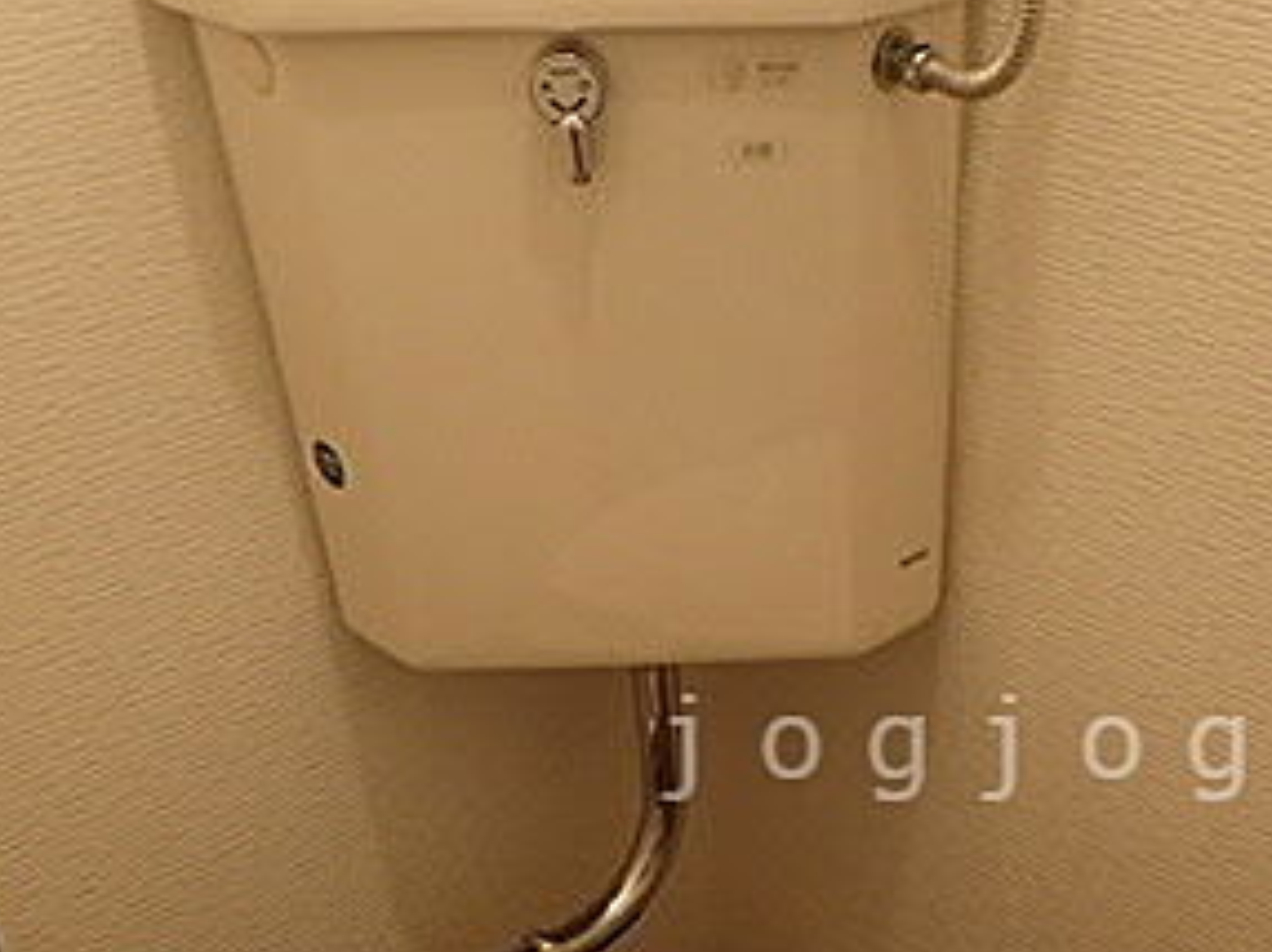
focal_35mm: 56
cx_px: 965
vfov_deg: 25.7
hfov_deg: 33.6
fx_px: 2056
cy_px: 747
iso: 200
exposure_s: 1/40
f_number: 2
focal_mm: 4.5
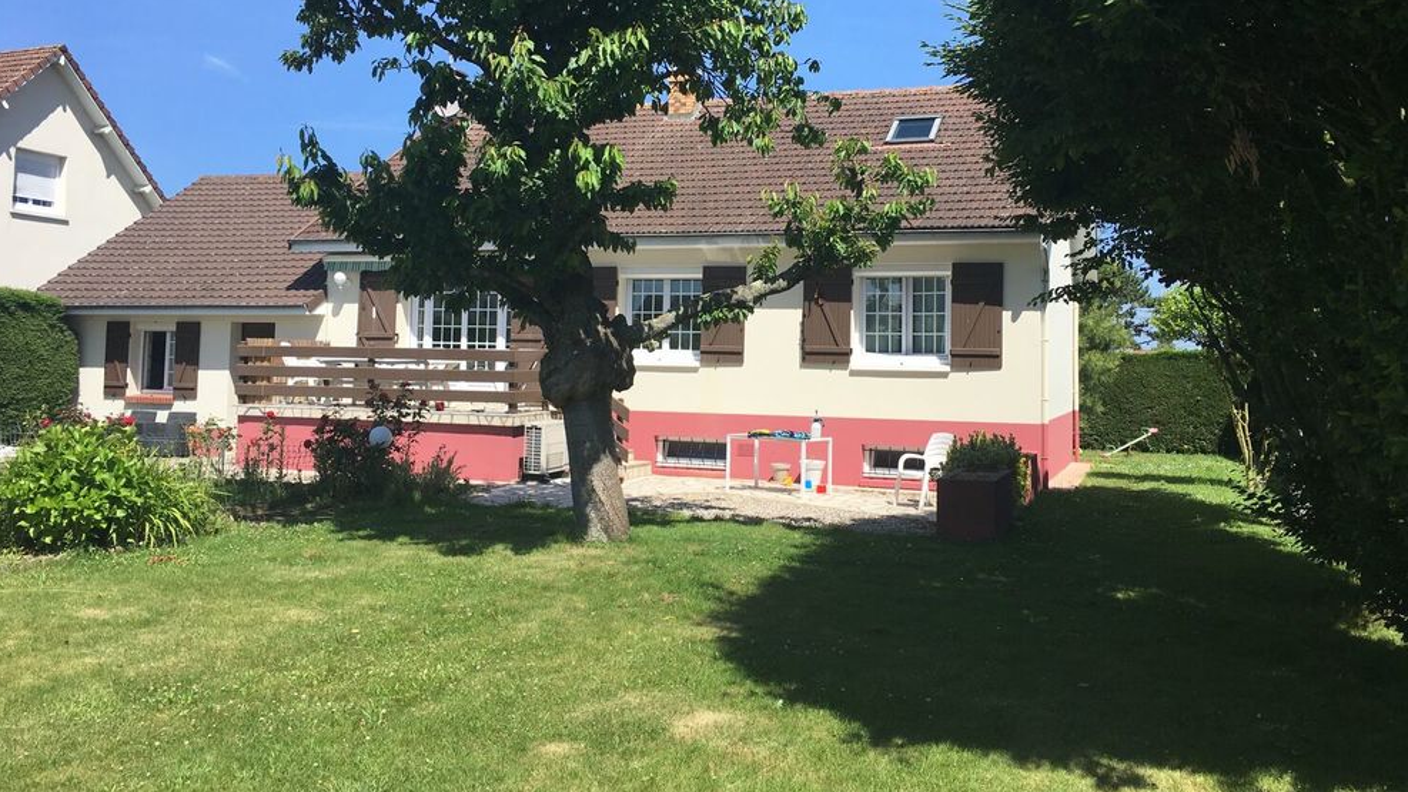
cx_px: 706
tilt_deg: +3.3
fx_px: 1195
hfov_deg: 61.0
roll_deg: -1.2
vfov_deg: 36.5
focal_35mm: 32
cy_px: 301
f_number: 2.2
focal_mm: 4.15
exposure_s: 1/1451
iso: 25
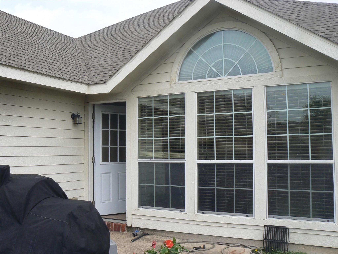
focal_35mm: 36
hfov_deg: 51.4
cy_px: 127
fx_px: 352
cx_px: 169
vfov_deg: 39.7
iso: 80
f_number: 5.6
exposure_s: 1/320
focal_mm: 6
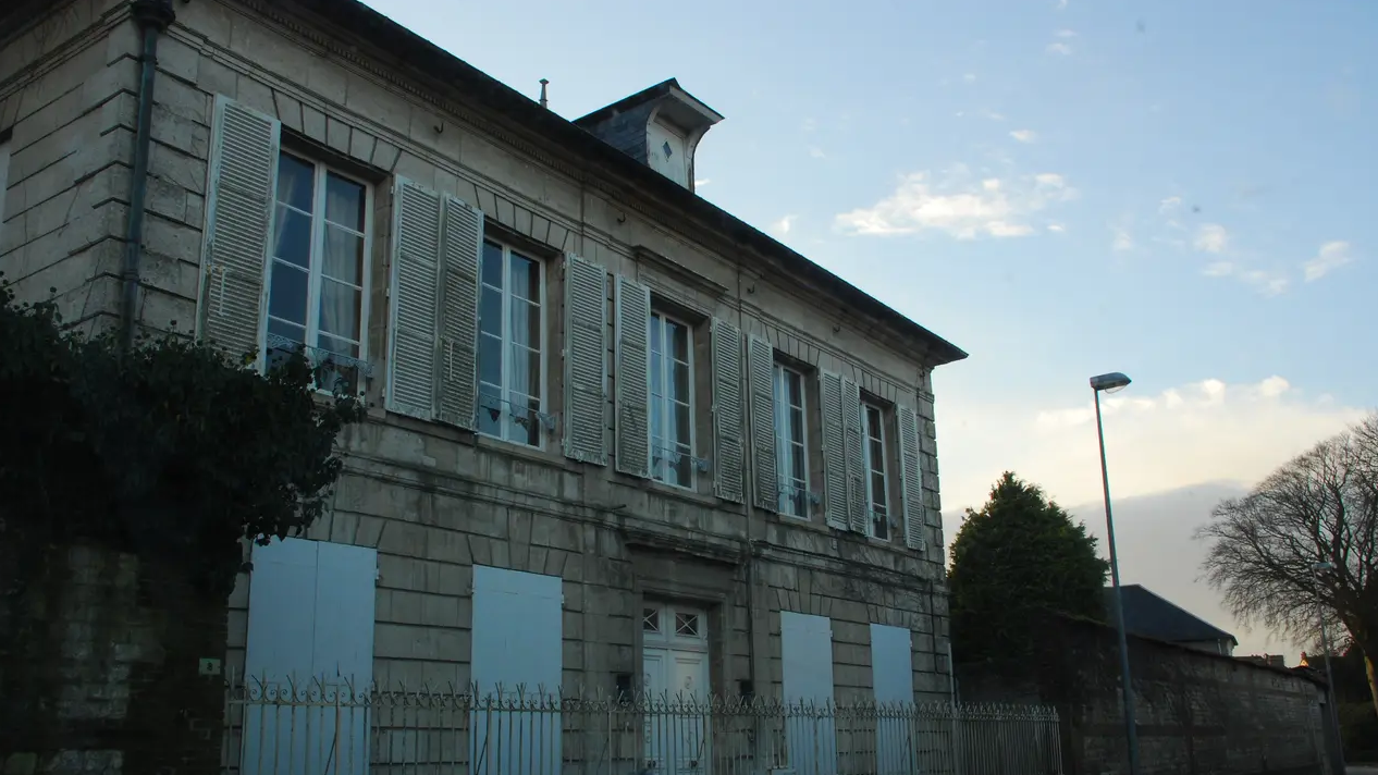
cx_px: 690
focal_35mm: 35
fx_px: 1279
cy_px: 444
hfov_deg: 56.6
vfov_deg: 33.7
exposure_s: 1/25
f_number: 10
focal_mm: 22
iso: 360
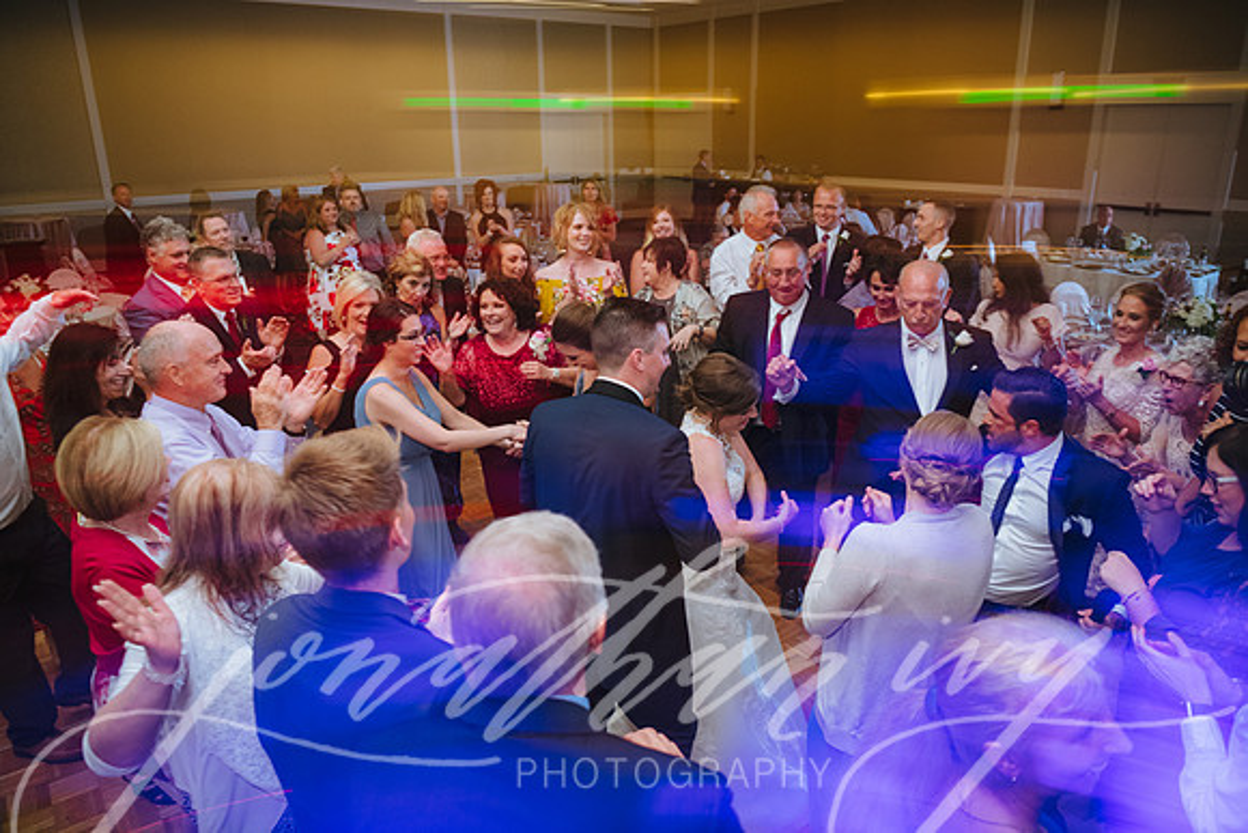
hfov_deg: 73.7
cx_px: 624
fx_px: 832
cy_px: 416
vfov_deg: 53.2
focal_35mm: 24
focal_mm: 24
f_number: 2.8
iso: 1250
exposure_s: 1/50
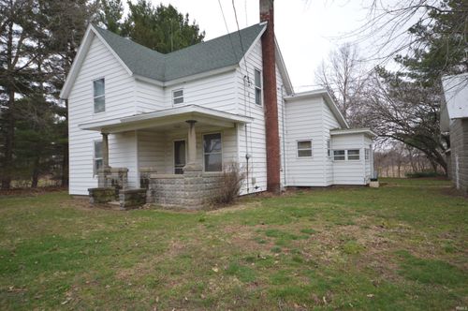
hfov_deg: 81.3
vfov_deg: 59.4
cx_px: 234
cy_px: 156
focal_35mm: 21
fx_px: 273
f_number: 4.8
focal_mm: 14
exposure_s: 1/125
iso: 110
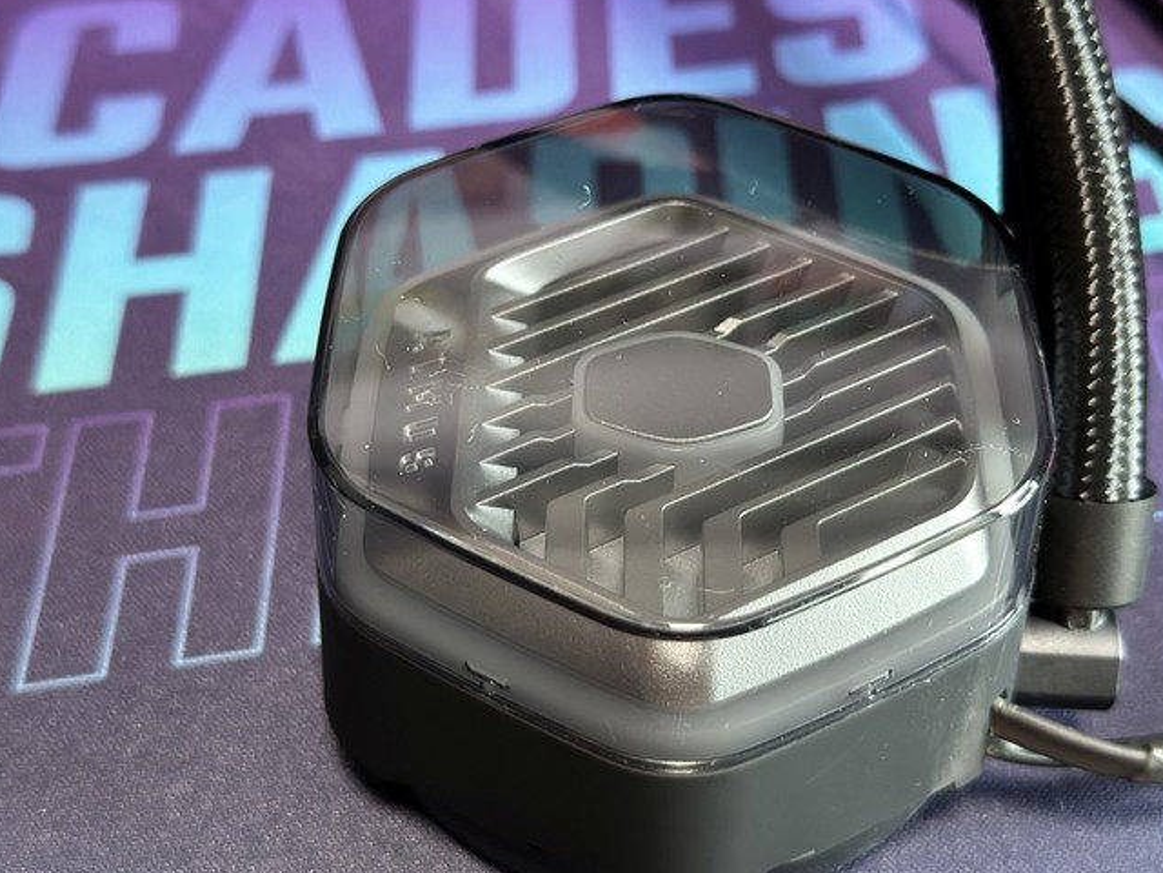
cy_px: 407
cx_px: 643
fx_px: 1814
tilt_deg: -45.9
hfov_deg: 35.5
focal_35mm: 54
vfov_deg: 27.0
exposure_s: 1/60
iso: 320
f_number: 1.78
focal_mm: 6.86
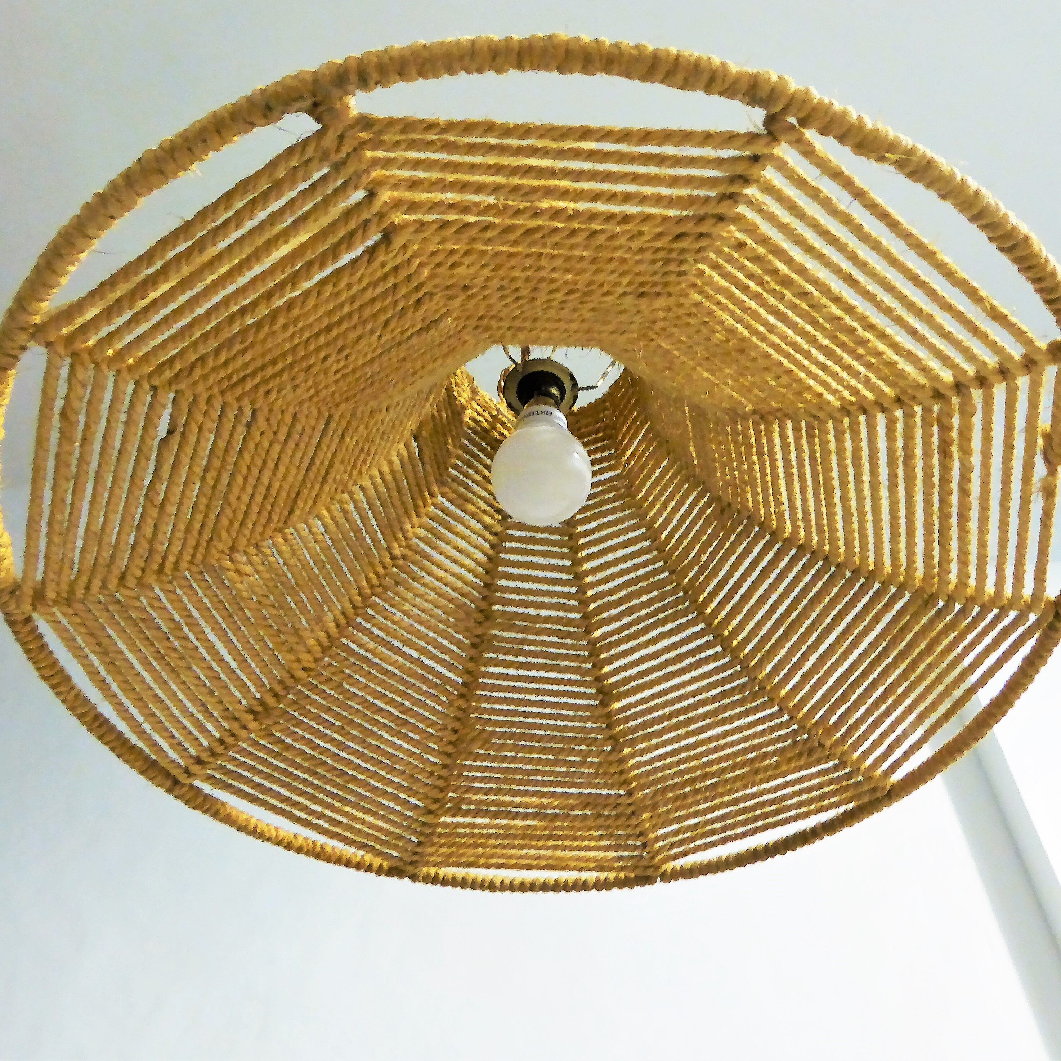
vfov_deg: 54.0
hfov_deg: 54.0
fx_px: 1040
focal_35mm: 30
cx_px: 550
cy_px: 524
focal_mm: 4.3
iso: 400
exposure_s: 1/5
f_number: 3.3
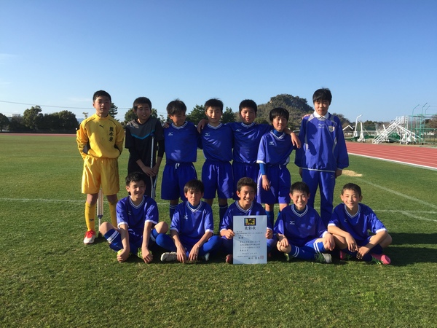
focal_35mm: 29
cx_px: 218
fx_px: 366
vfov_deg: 48.2
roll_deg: -2.0
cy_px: 164
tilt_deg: -3.0
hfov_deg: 61.7
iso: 32
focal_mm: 4.15
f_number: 2.2
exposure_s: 1/1099
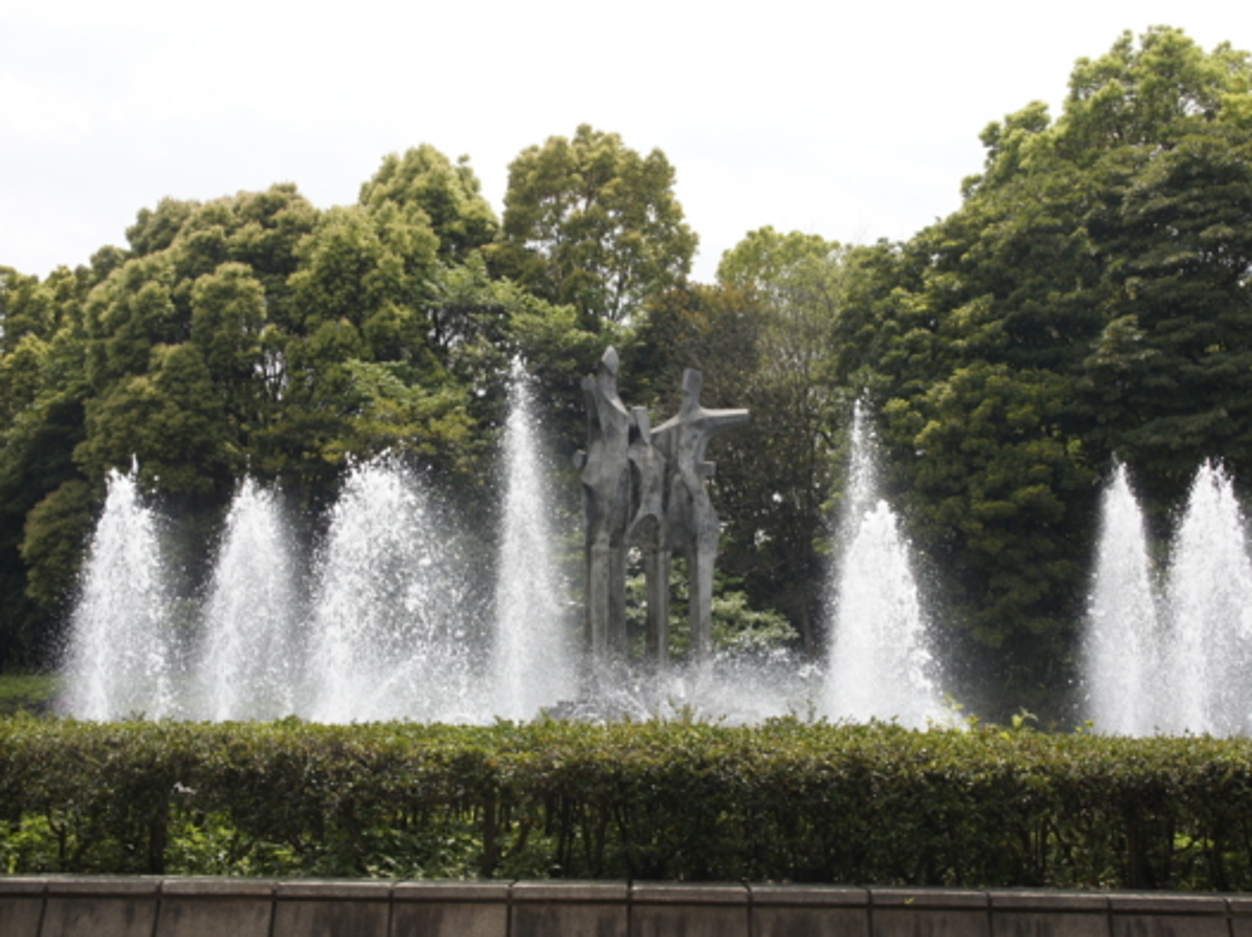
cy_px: 465
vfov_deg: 25.4
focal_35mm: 58
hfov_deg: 33.5
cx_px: 583
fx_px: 2080
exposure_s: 1/200
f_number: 11
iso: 200
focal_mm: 35
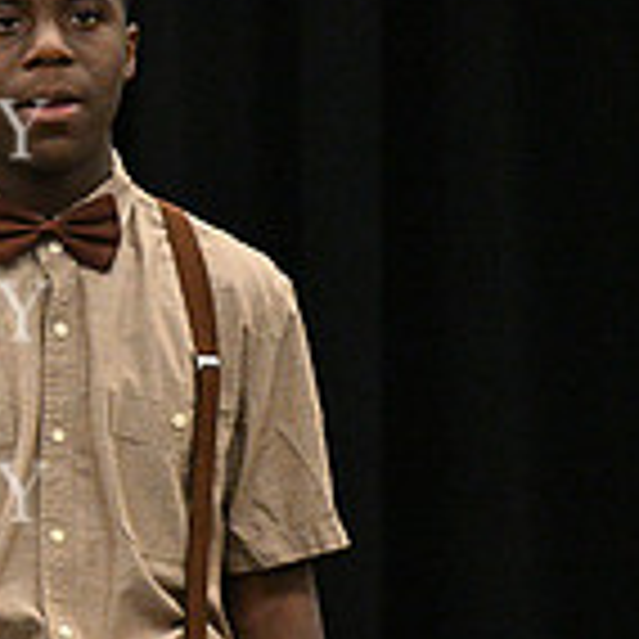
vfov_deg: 2.5
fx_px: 14494
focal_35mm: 694
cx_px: -603
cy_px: 583
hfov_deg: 2.5
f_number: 2.8
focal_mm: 200
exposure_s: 1/1000
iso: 6400
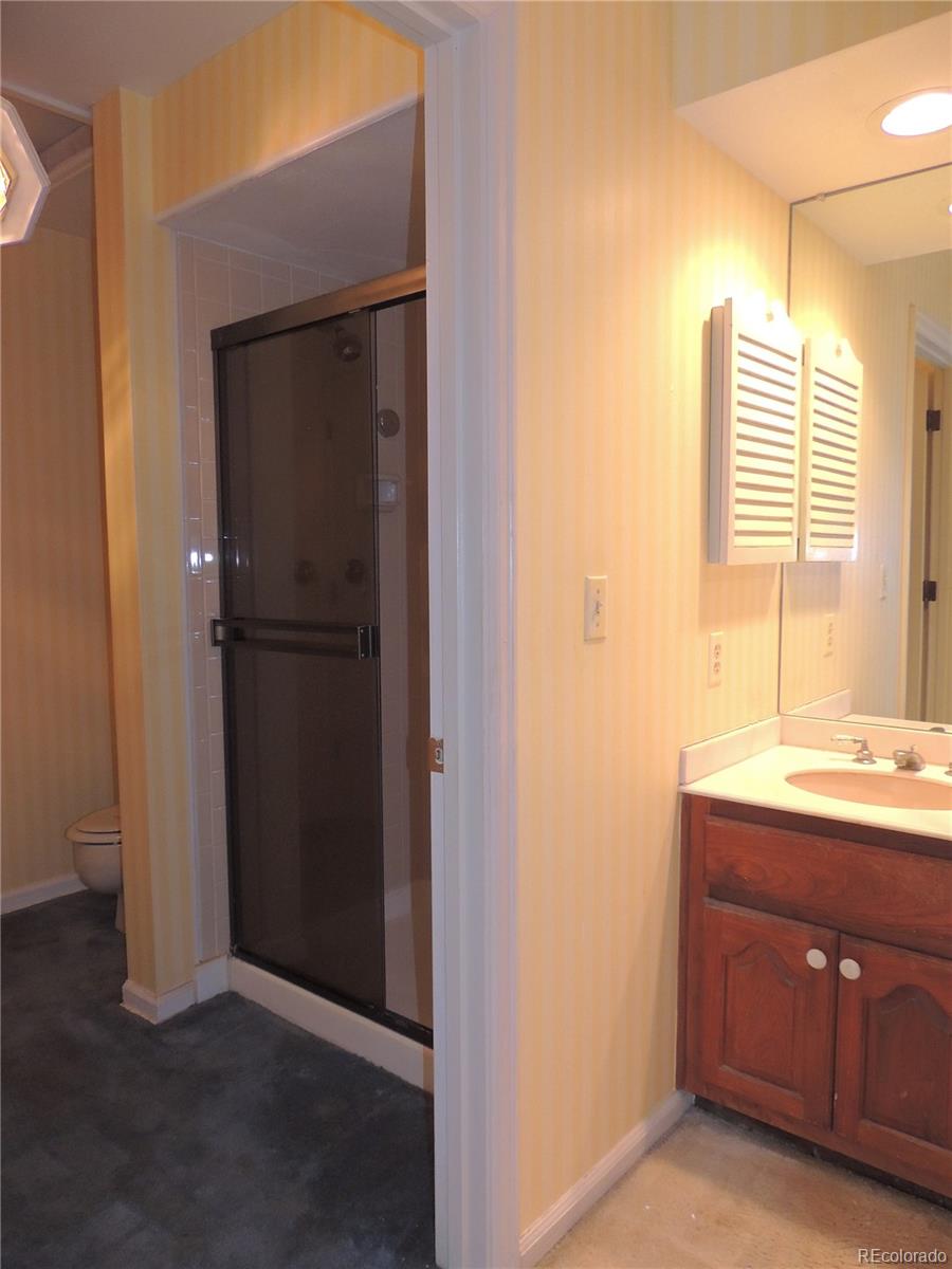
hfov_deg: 56.8
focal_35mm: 24
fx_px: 880
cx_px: 476
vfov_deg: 71.6
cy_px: 634
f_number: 3
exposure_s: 1/40
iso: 360
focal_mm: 4.3
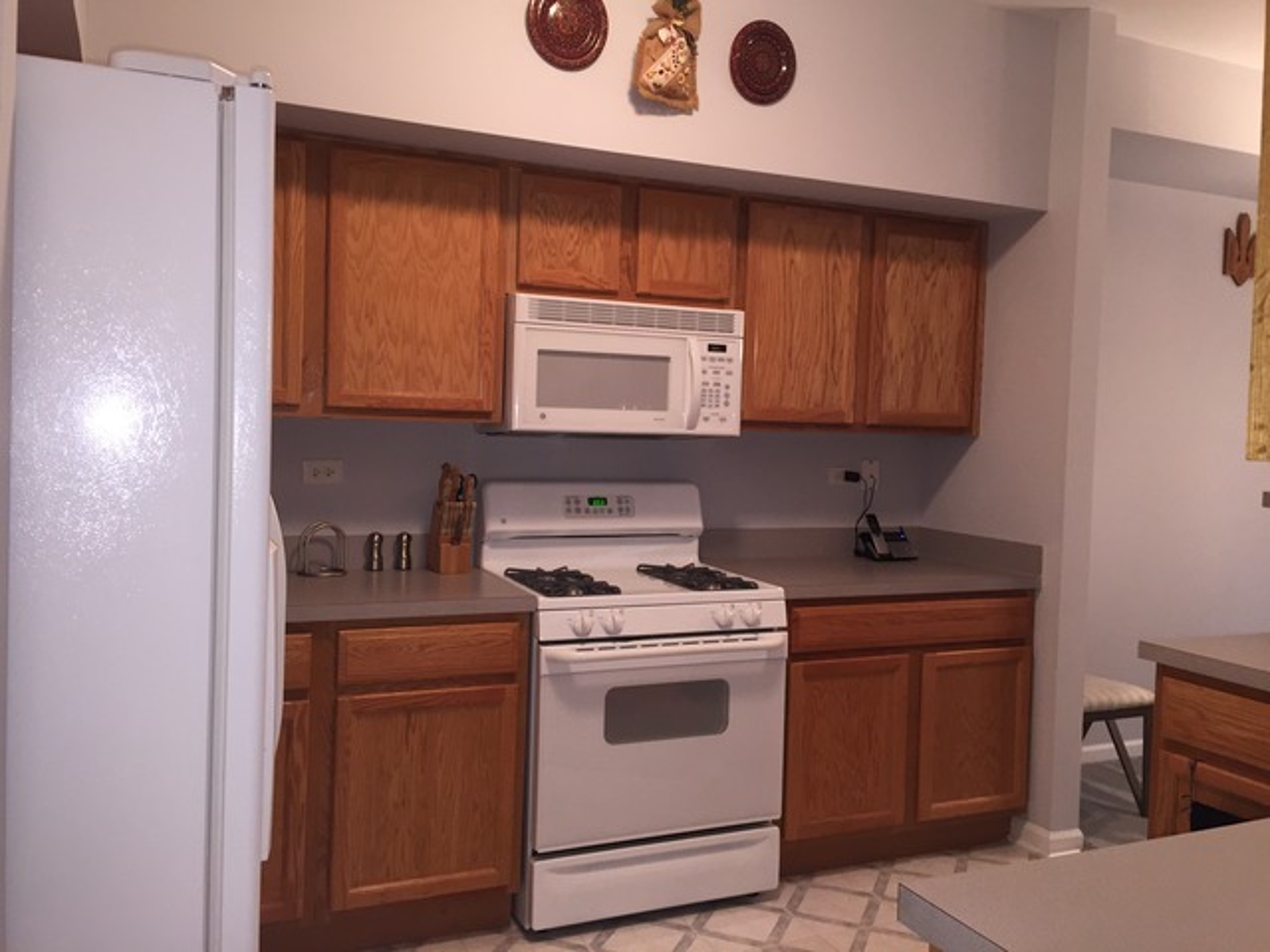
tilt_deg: -2.8
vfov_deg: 48.2
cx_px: 635
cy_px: 476
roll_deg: -2.1
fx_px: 1064
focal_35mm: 29
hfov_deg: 61.7
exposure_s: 1/30
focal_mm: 4.15
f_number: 2.2
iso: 100
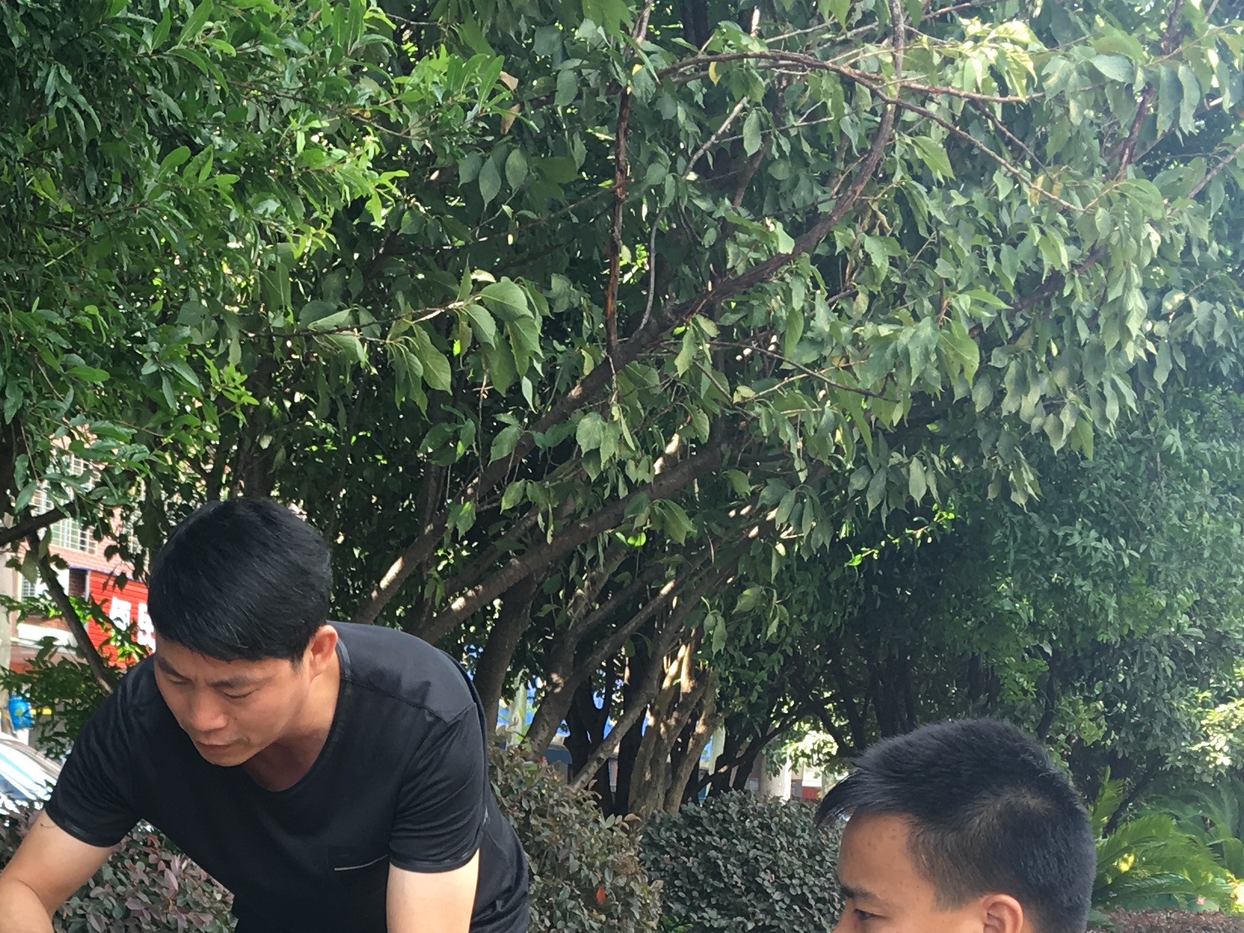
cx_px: 184
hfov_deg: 26.7
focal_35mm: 71
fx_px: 2551
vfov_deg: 19.9
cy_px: 1000
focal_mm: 4.15
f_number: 2.2
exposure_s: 1/102
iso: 25
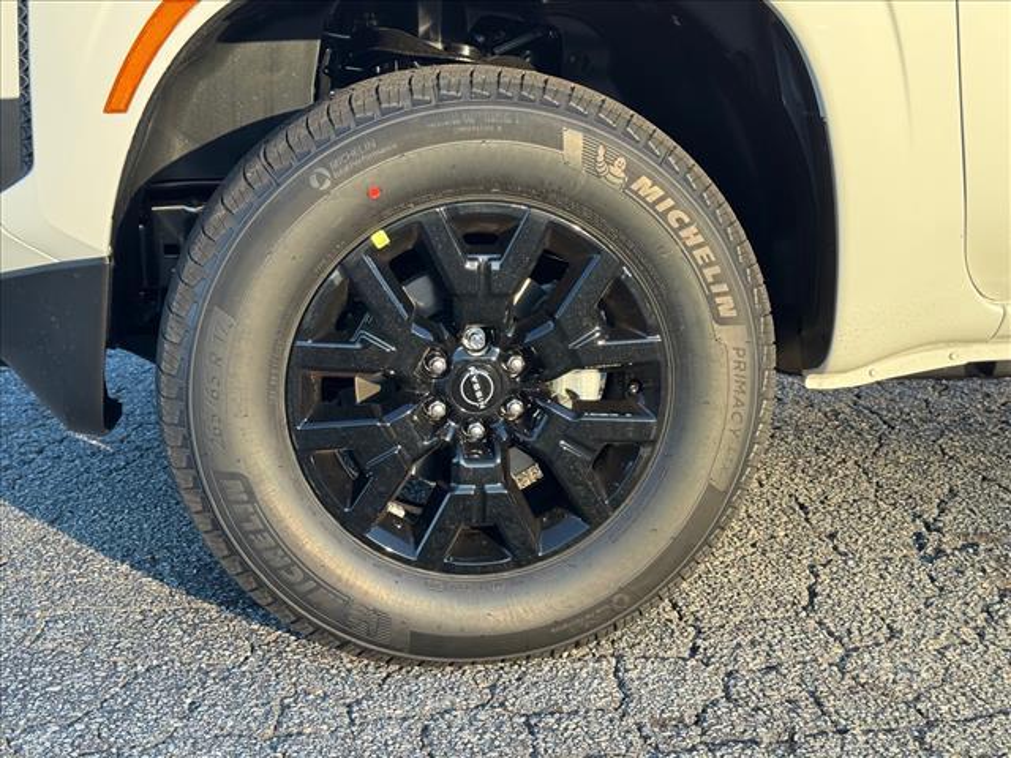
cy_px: 379
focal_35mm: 48
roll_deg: +0.5
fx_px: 1402
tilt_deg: -8.9
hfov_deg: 39.7
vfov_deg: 30.3
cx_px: 506
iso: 64
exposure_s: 1/351
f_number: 1.78
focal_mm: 6.76
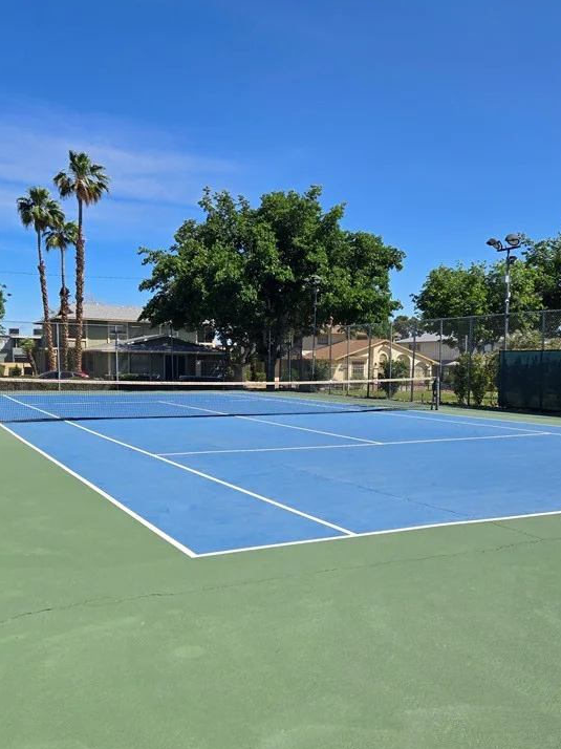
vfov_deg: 55.3
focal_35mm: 33
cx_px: 317
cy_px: 410
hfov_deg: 42.8
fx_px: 714
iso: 25
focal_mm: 5.4
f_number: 1.8
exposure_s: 1/2016
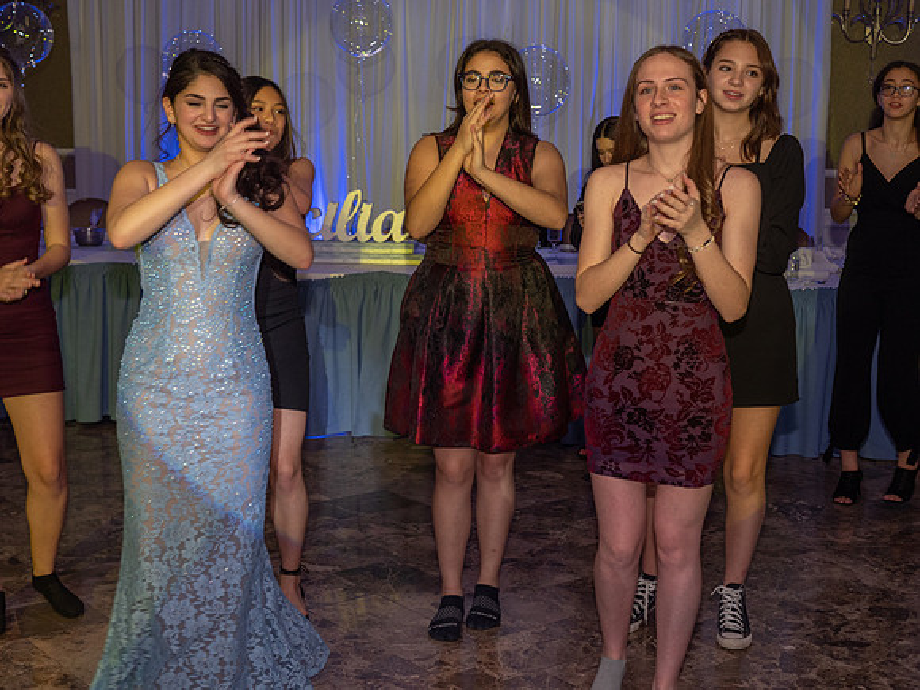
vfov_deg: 29.1
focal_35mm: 50
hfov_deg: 38.2
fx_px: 1329
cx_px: 460
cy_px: 345
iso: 640
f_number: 3.2
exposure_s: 1/125
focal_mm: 25
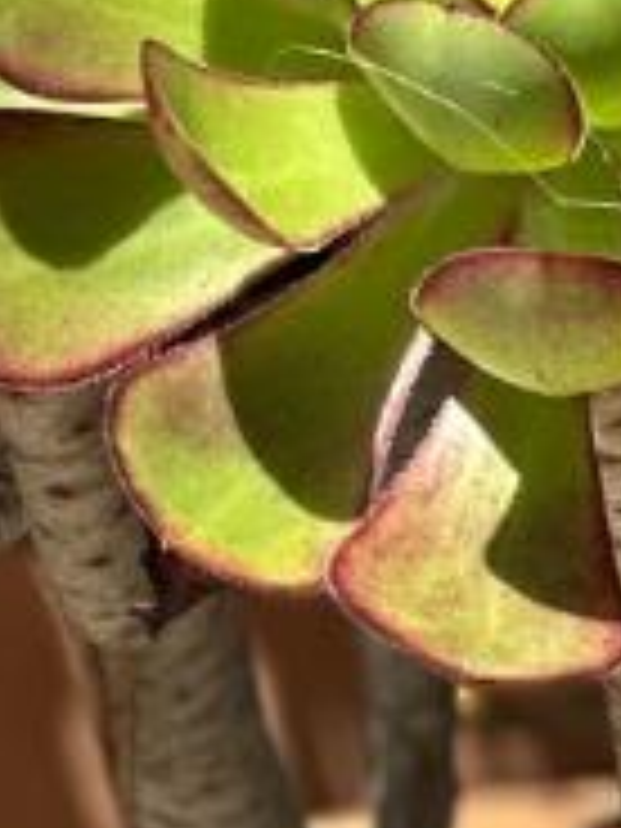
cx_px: -882
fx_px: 15021
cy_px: -1249
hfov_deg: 2.4
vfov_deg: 3.1
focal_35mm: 628
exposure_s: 1/469
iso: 32
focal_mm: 9
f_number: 2.8
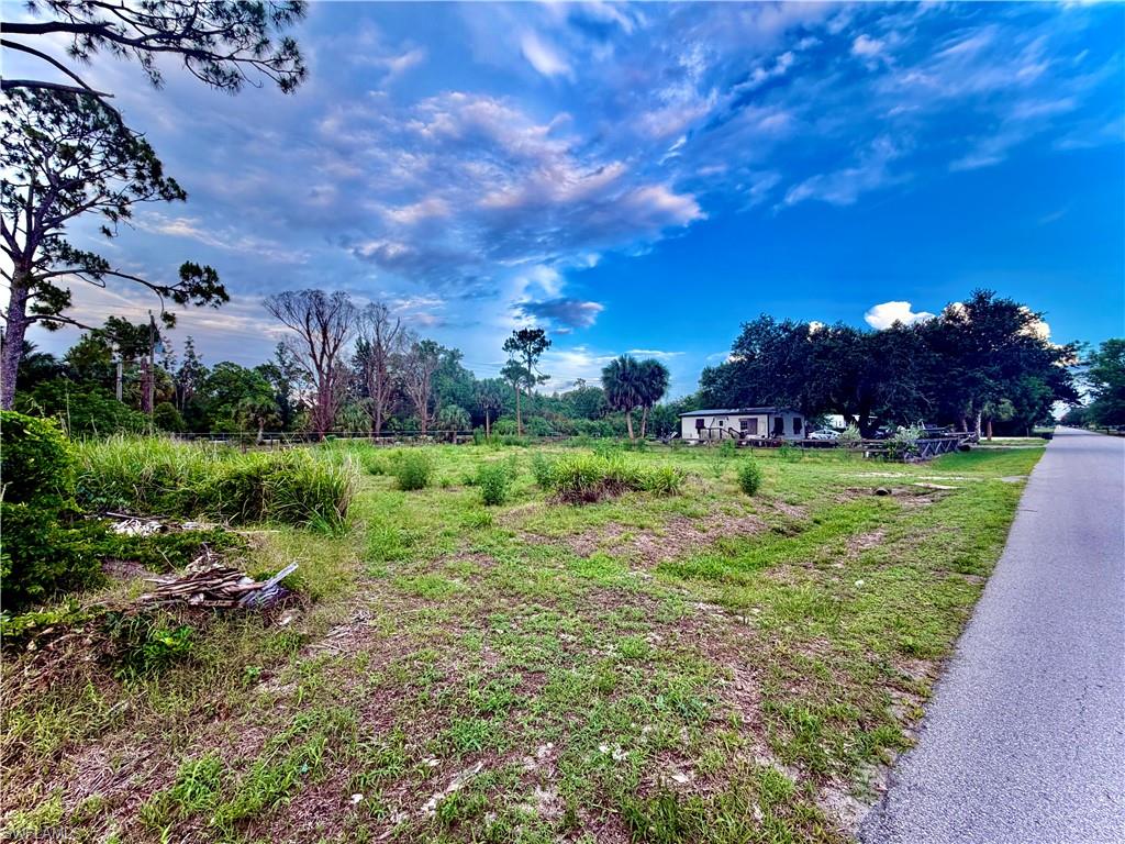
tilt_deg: +0.9
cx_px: 562
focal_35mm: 14
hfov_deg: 102.1
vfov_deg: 85.7
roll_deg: +0.9
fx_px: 455
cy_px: 422
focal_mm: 2.22
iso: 50
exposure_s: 1/121
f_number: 2.2
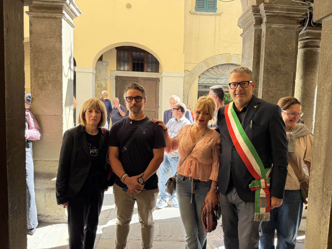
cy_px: 124
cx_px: 166
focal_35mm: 24
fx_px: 230
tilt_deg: -4.8
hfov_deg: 71.6
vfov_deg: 56.8
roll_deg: -1.5
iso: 100
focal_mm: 6.76
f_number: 1.78
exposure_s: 1/327
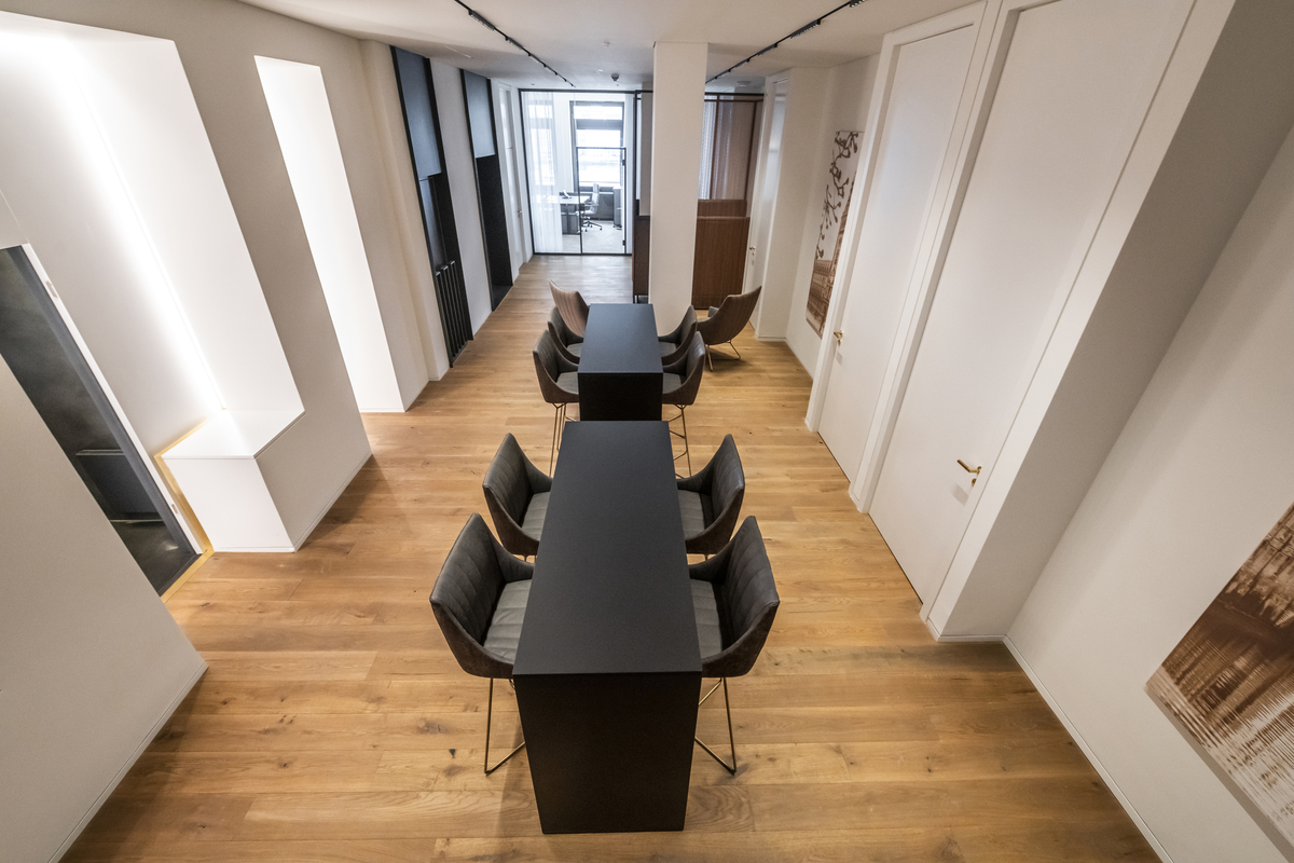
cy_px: 432
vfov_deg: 81.2
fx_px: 503
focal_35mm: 14
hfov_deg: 104.3
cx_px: 647
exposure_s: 1/100
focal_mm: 14
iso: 3200
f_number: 8
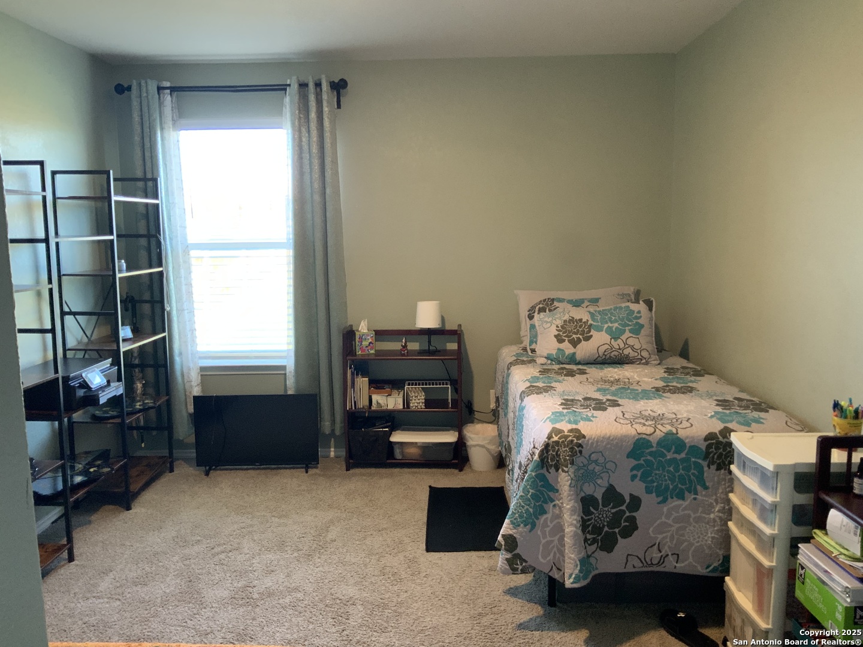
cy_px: 324
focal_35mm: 29
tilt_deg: -7.6
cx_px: 432
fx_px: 723
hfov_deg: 61.7
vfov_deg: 48.2
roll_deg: +1.9
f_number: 1.8
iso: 250
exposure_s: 1/60
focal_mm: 3
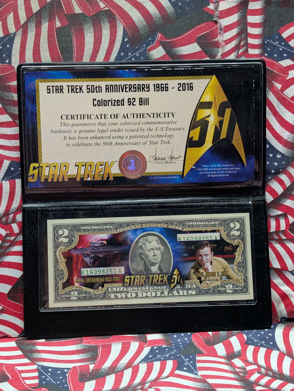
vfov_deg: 38.9
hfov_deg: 29.7
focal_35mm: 49
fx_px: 554
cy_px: 196
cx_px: 147
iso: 50
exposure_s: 1/61.7
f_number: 1.68
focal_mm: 6.9
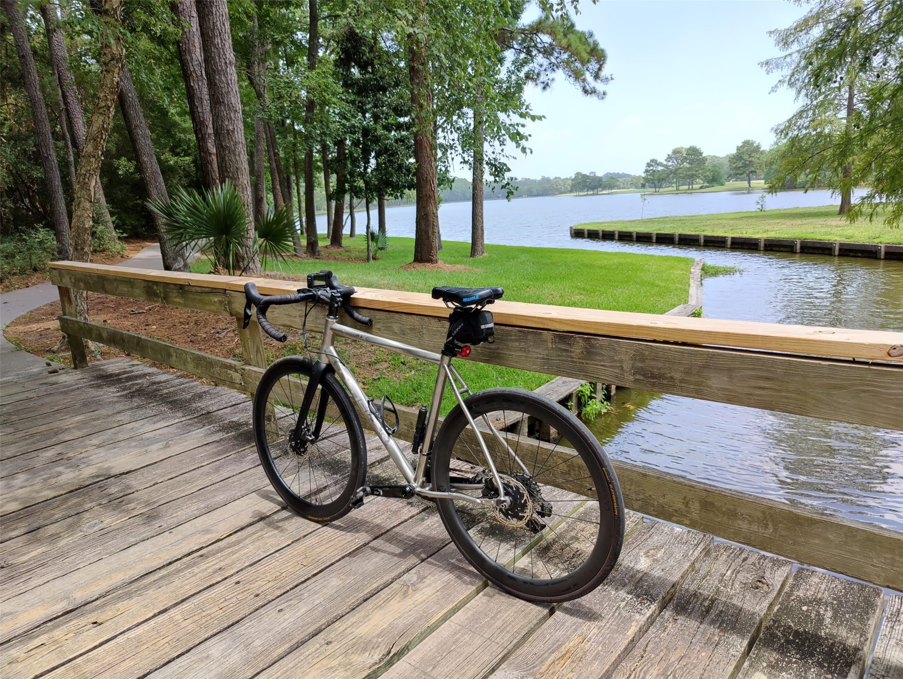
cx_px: 452
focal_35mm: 35
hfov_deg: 52.6
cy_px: 340
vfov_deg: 40.7
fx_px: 914
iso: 100
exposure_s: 1/383
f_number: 1.88
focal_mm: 6.06
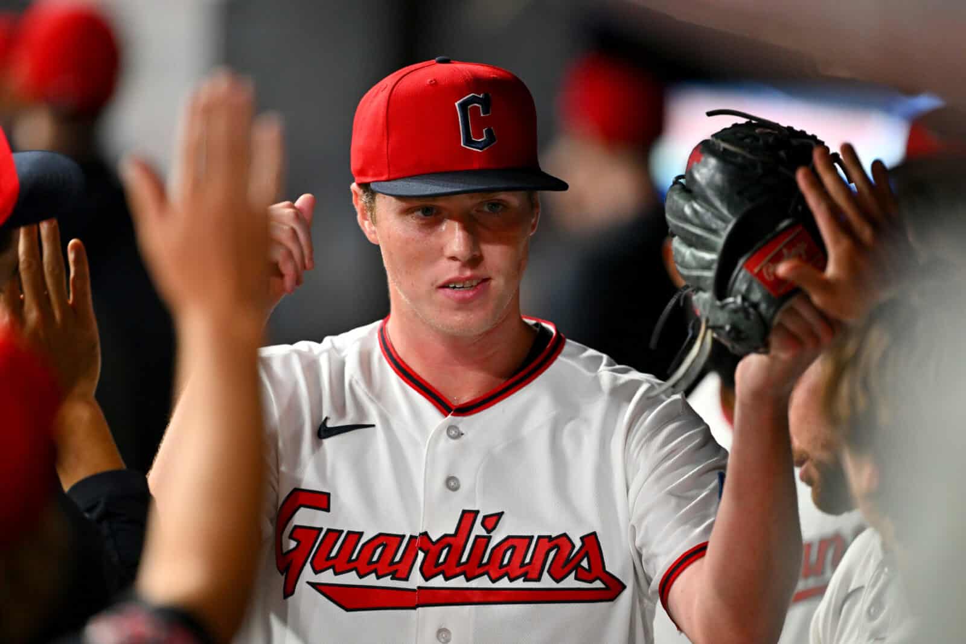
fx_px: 10734
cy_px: 322
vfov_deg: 3.4
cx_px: 483
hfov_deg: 5.2
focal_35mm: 400
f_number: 2.8
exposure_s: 1/800
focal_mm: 400
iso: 2500
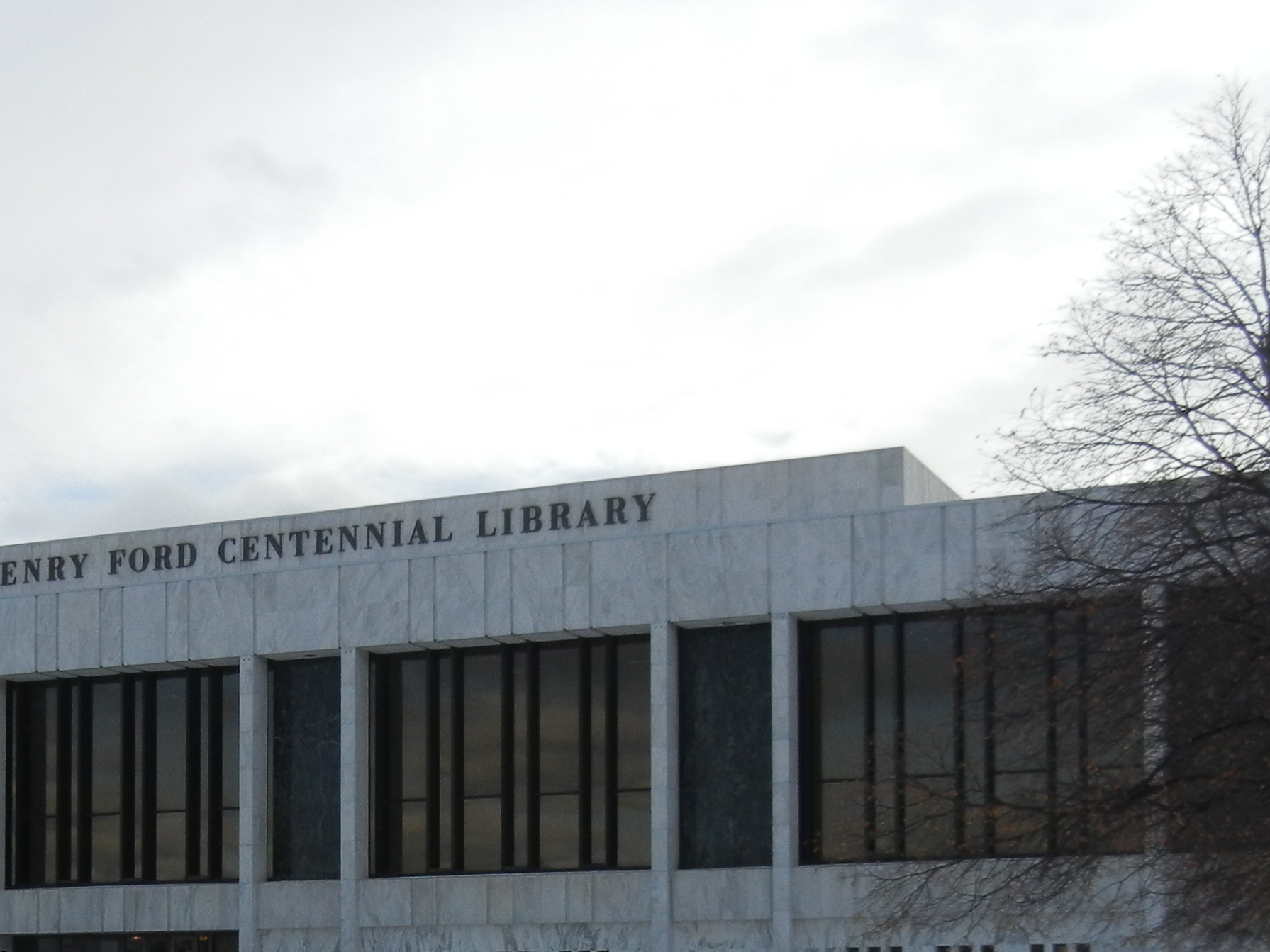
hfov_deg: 28.5
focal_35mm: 67
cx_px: 303
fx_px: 2458
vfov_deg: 21.1
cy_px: 970
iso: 160
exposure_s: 1/556
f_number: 7
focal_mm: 5.4
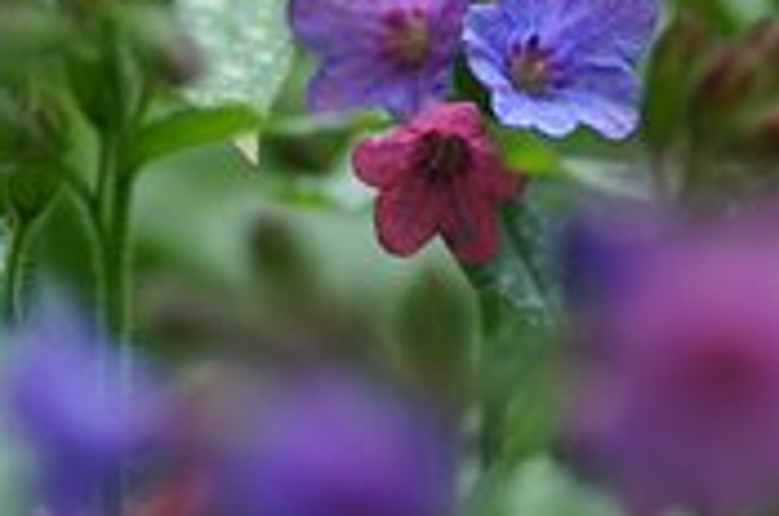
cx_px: 436
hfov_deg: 3.5
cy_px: 49
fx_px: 12797
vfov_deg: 2.3
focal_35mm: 592
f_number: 2.2
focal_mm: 135
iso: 100
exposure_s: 1/320
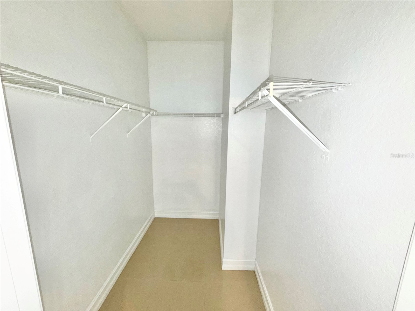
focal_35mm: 14
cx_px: 208
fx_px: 168
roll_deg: -0.5
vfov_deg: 85.7
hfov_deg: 102.1
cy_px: 156
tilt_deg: -10.3
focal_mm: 2.22
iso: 125
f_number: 2.2
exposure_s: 1/60
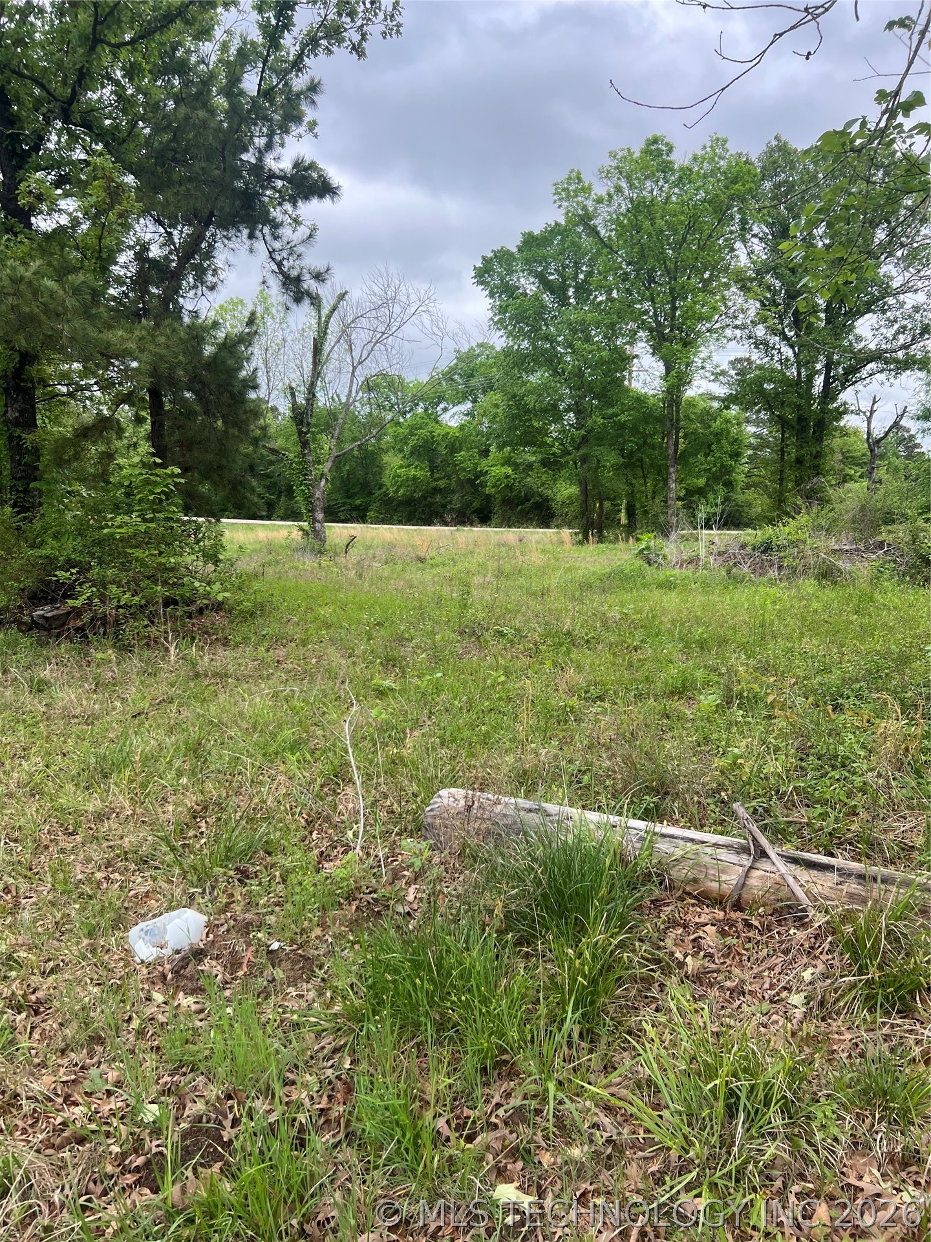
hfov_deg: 53.1
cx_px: 466
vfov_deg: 67.3
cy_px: 621
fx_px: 932
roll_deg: +1.6
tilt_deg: -9.1
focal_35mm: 26
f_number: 1.5
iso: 50
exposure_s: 1/949
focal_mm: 5.7
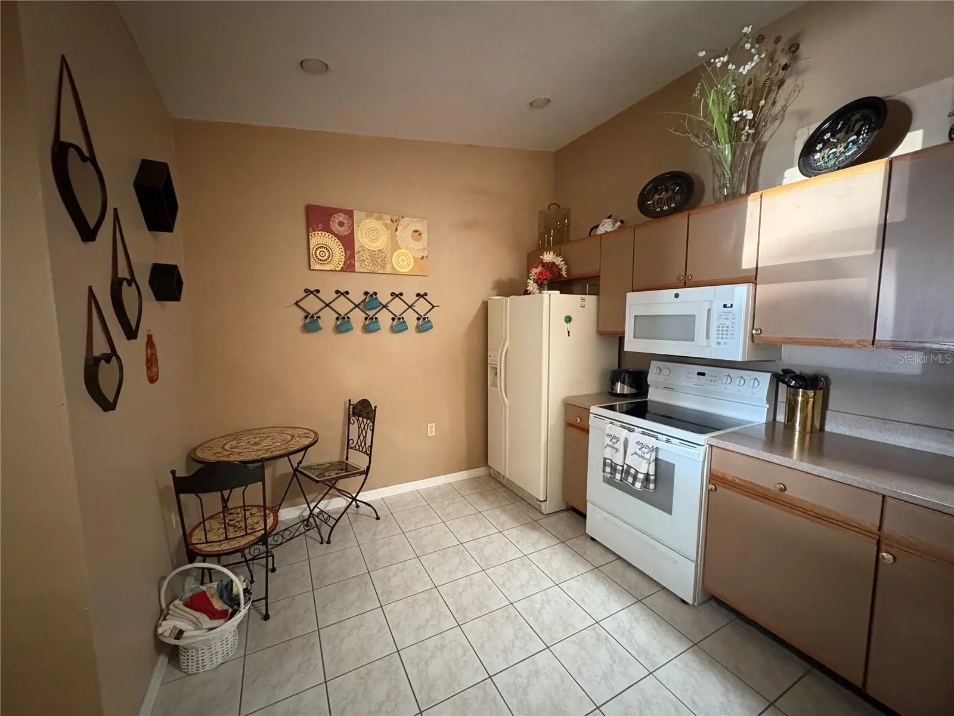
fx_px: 386
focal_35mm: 14
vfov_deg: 85.7
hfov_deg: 102.1
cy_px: 358
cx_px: 477
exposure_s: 1/30
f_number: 2.2
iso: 1000
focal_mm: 2.22
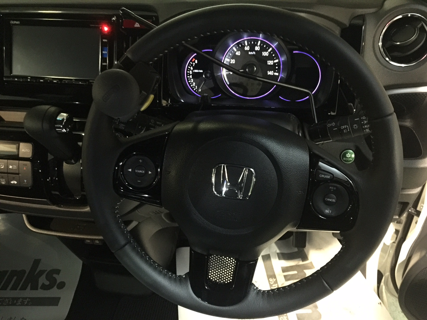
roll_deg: +4.3
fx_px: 358
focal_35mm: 29
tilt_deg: -38.3
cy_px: 160
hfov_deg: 61.7
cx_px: 214
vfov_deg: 48.2
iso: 320
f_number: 2.2
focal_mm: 4.15
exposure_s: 1/4
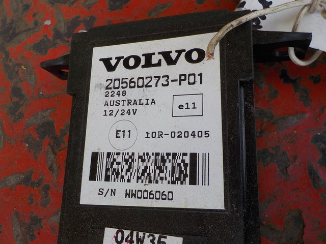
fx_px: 283
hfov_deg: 60.0
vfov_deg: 46.8
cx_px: 163
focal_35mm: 30
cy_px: 122
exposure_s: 1/125
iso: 125
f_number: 3.3
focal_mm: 4.1
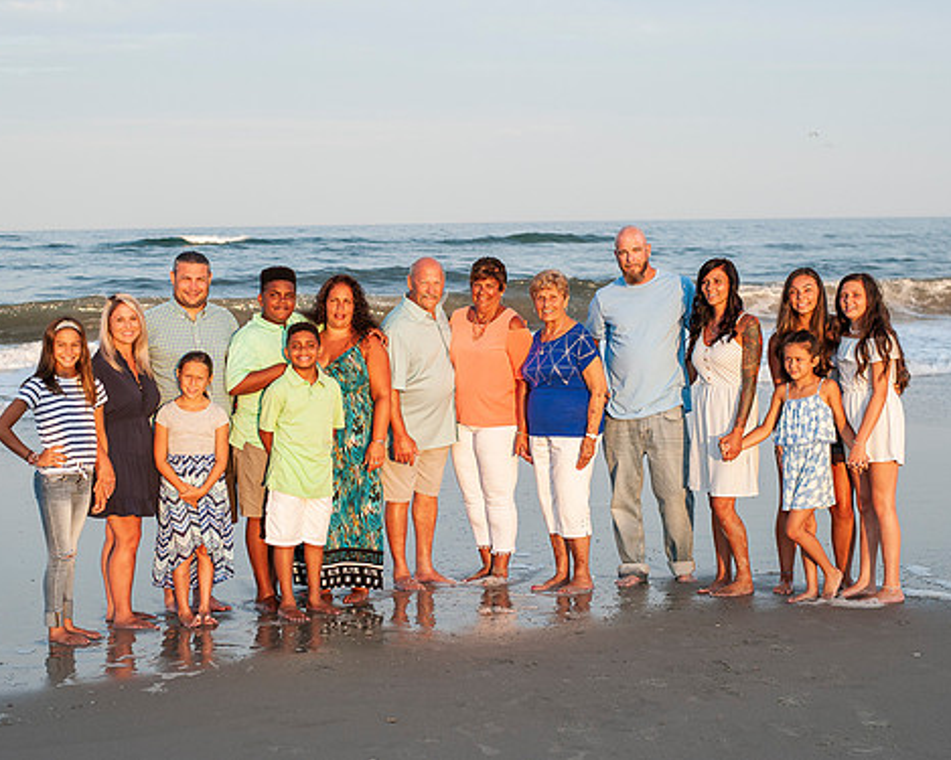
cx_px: 460
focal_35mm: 58
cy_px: 371
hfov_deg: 32.5
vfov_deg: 26.2
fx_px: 1632
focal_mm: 50
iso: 400
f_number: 4
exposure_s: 1/2000
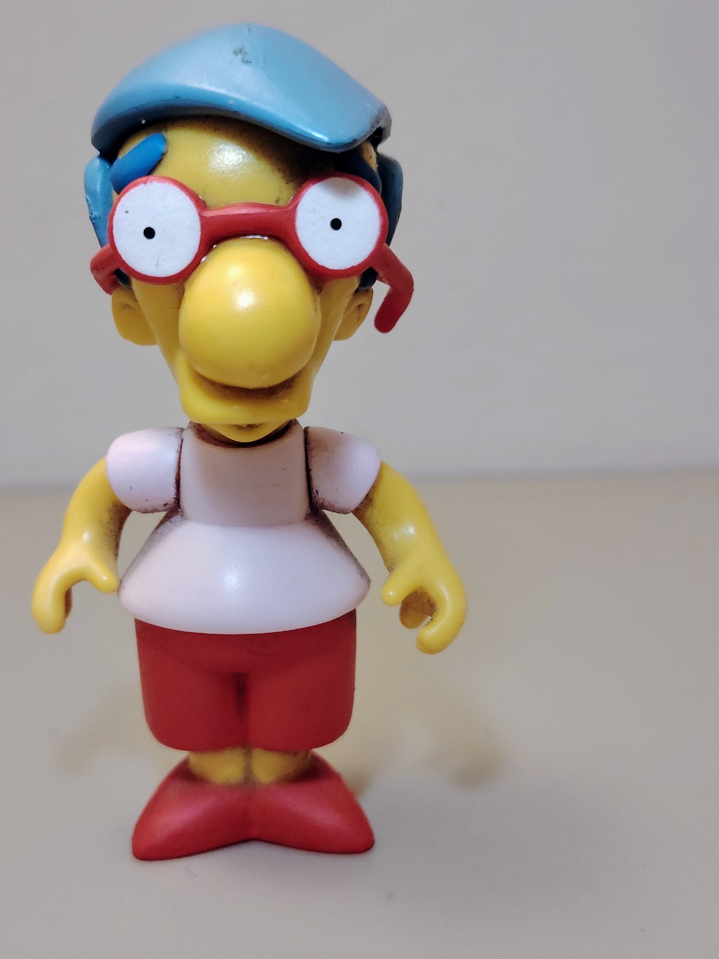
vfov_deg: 43.8
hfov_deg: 33.4
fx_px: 1191
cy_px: 451
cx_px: 277
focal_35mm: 43
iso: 1250
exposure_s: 1/50
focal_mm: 5.25
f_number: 1.75
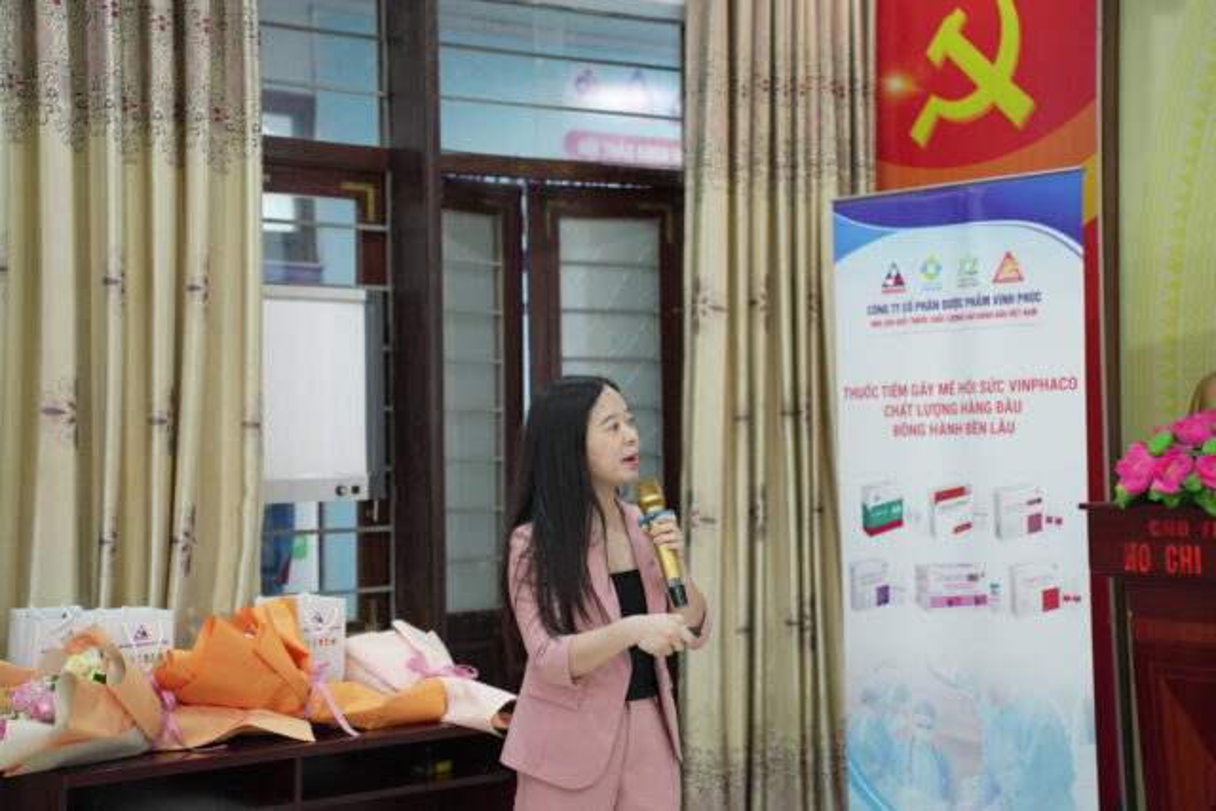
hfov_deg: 28.8
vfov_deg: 19.5
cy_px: 406
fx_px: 2365
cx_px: 608
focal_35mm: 70
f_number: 2.8
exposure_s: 1/100
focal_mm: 70
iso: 2500
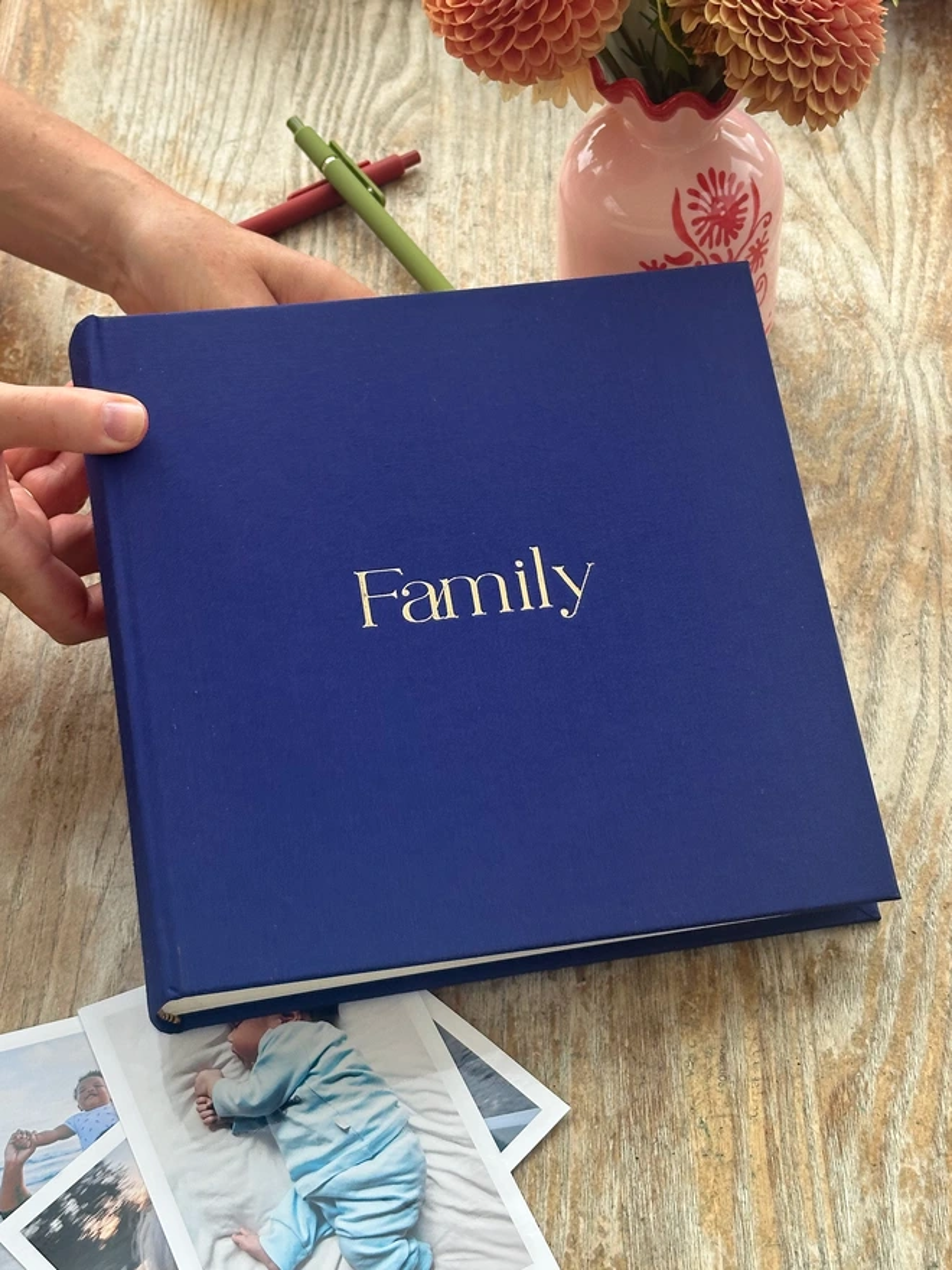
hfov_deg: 30.3
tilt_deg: -48.3
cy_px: 635
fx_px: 1760
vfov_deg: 39.7
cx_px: 476
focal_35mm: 48
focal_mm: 6.86
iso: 50
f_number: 1.78
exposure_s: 1/227
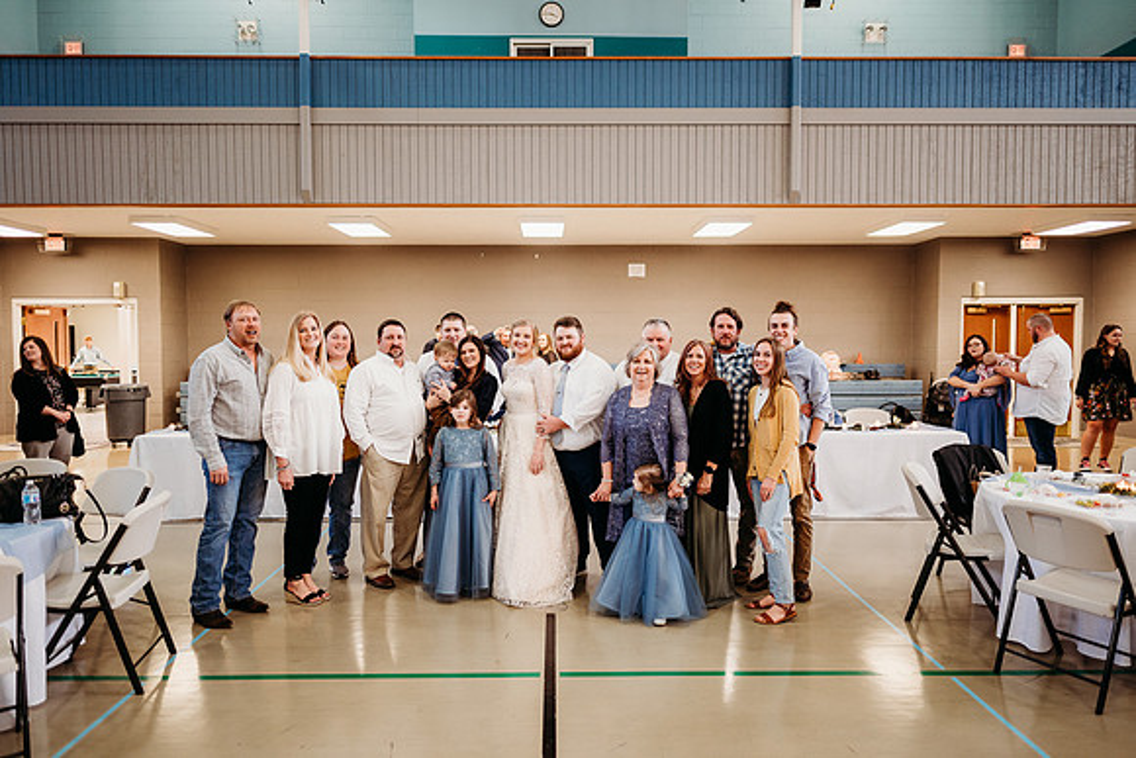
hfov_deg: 73.7
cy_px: 379
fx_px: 757
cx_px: 568
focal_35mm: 24
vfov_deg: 53.2
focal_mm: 24
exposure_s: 1/125
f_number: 2
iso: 1250
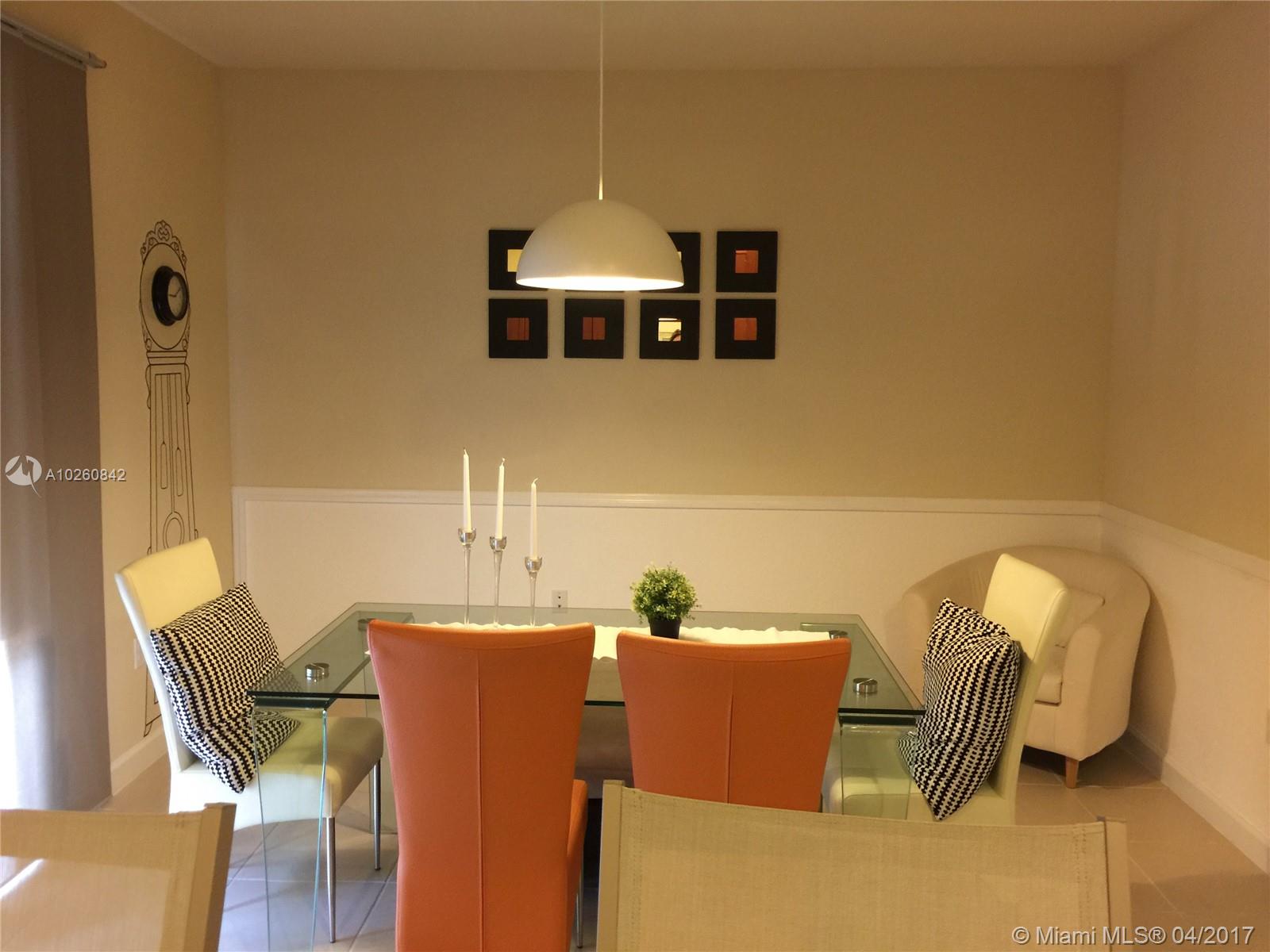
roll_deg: -1.2
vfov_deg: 48.2
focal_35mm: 29
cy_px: 476
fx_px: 1064
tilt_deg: -8.1
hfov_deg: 61.7
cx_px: 635
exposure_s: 1/4
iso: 64
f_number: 2.2
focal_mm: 4.15
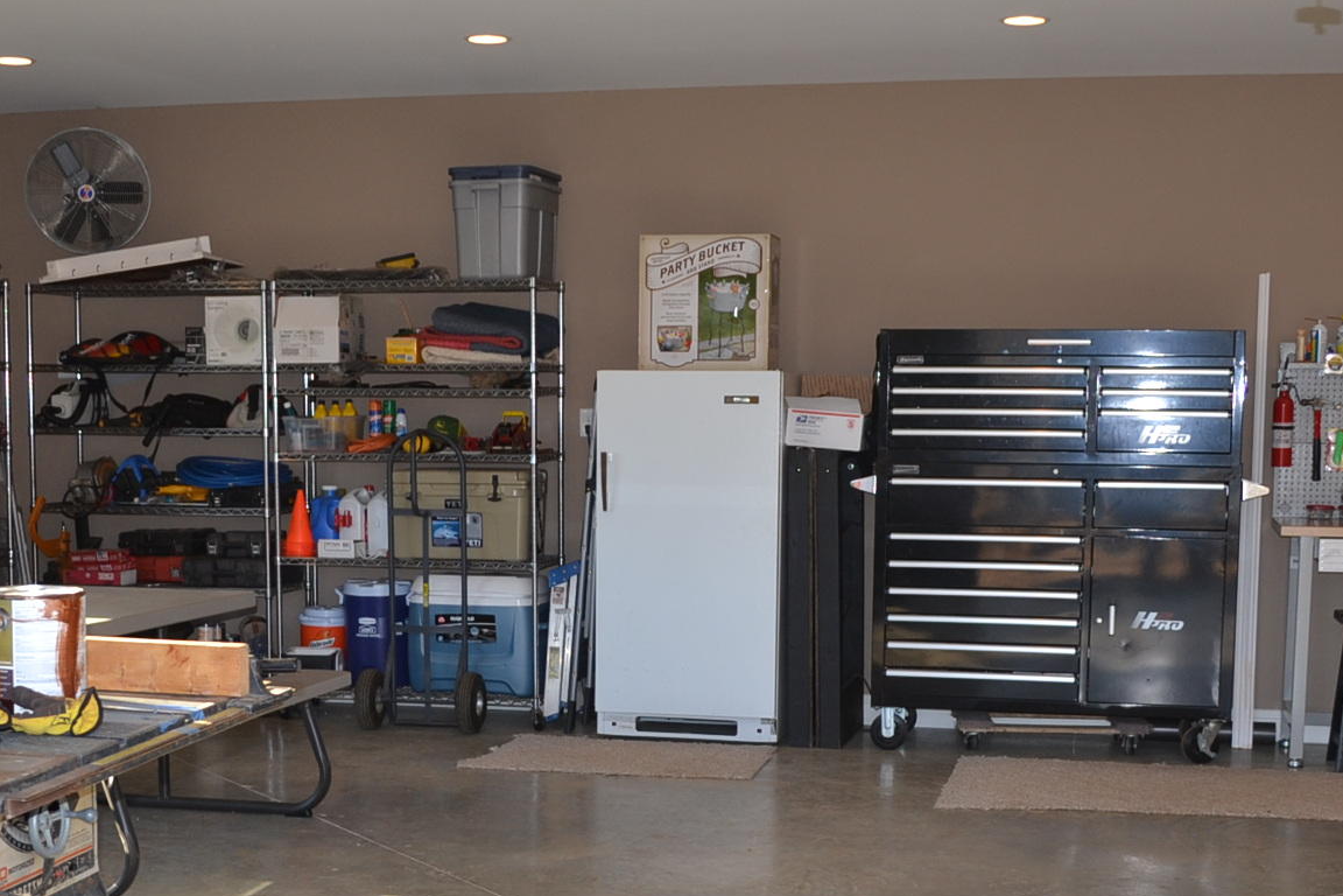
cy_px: 698
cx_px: 614
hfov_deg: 36.8
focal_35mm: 54
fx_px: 2014
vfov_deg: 24.7
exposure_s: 1/125
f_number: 4
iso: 220
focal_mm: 18
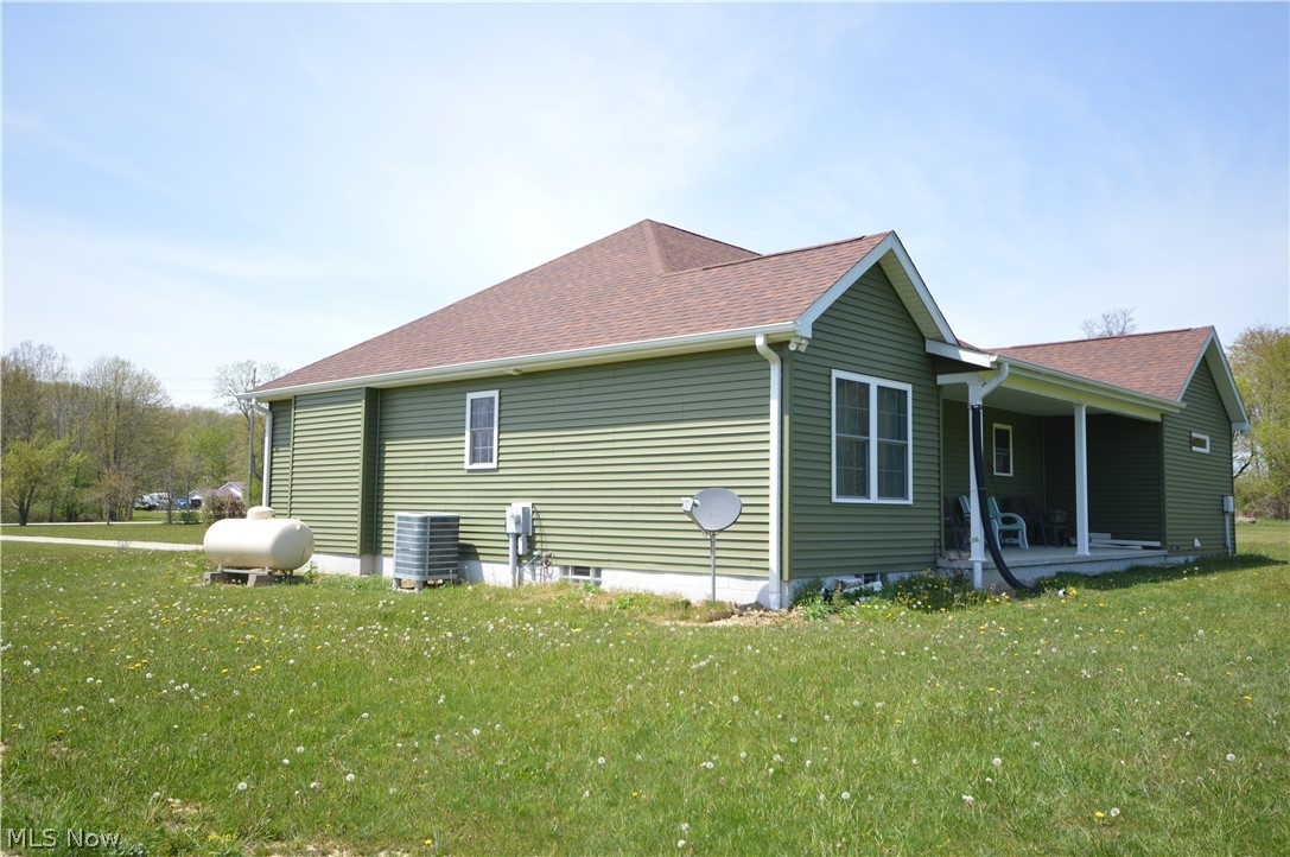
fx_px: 1074
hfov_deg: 62.0
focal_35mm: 30
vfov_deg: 43.5
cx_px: 645
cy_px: 428
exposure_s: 1/160
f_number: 6.3
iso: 100
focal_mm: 20
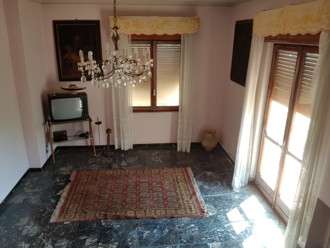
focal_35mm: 25
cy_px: 124
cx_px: 165
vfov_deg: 54.9
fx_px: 238
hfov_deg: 69.4
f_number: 1.7
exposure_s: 1/50
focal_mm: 2.95
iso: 50
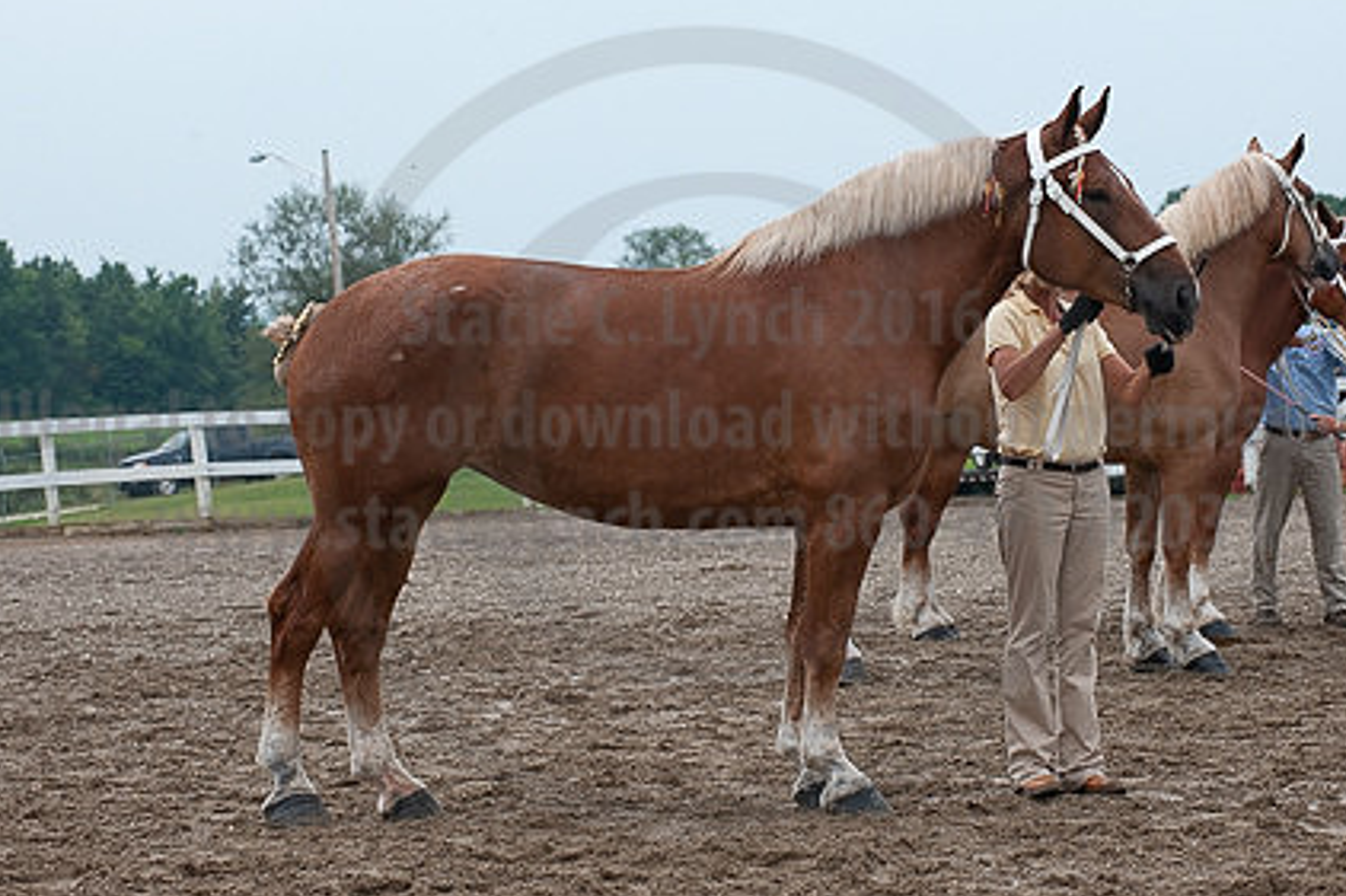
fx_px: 6017
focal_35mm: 161
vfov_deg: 8.5
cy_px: 416
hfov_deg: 12.8
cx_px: 692
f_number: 5.6
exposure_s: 1/1250
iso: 1000
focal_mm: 135
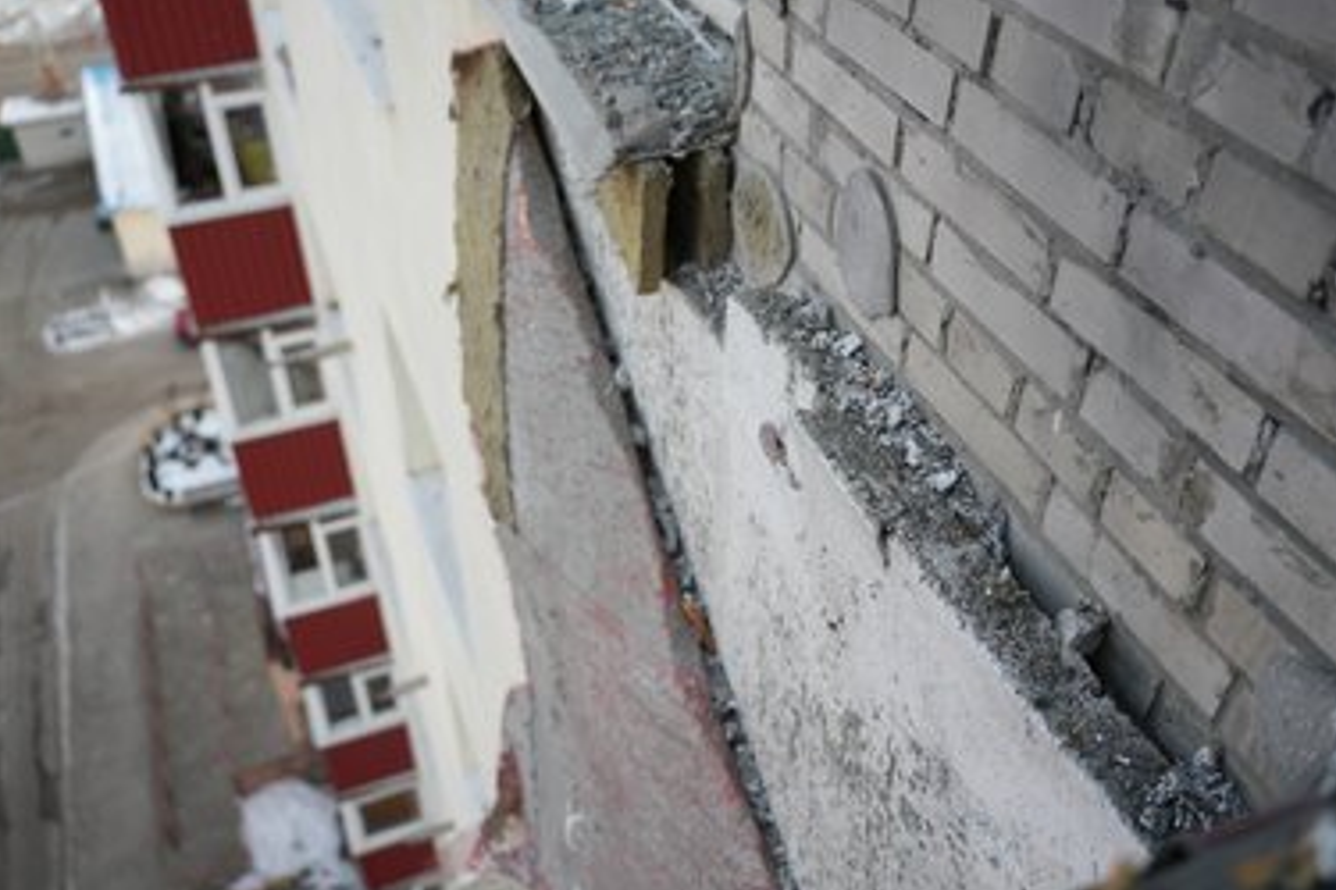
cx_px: 680
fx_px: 1187
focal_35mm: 32
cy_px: 429
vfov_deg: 41.1
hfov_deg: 58.7
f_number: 2.8
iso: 250
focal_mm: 30
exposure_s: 1/200
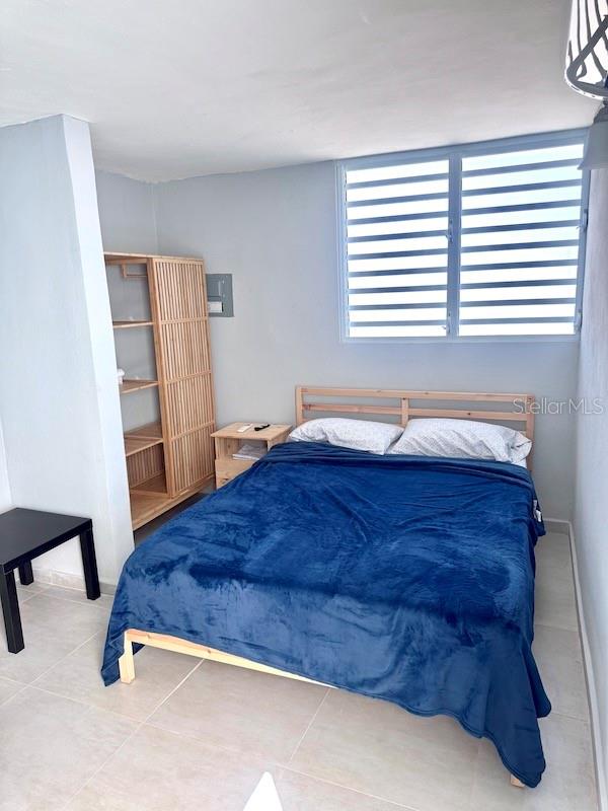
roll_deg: +2.5
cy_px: 406
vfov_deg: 71.6
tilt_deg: -11.9
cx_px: 304
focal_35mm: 24
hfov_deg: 56.8
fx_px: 562
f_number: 1.78
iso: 100
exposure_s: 1/126
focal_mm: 6.76
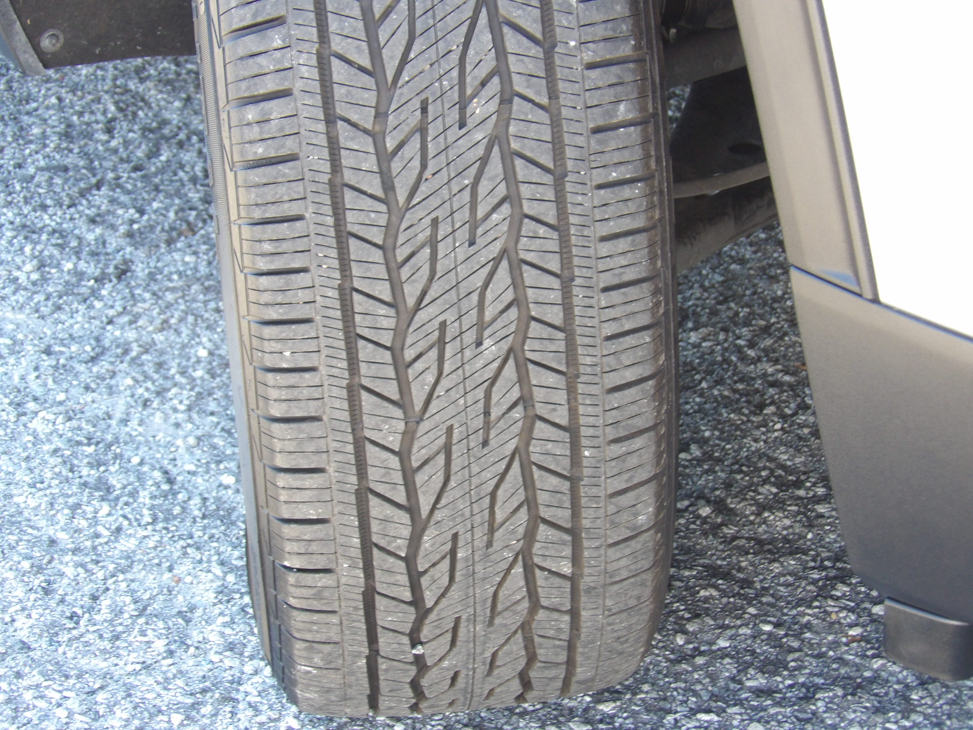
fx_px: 2867
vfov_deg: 14.5
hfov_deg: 19.3
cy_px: 365
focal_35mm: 102
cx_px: 486
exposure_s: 1/50
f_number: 4.2
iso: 255
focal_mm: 18.2
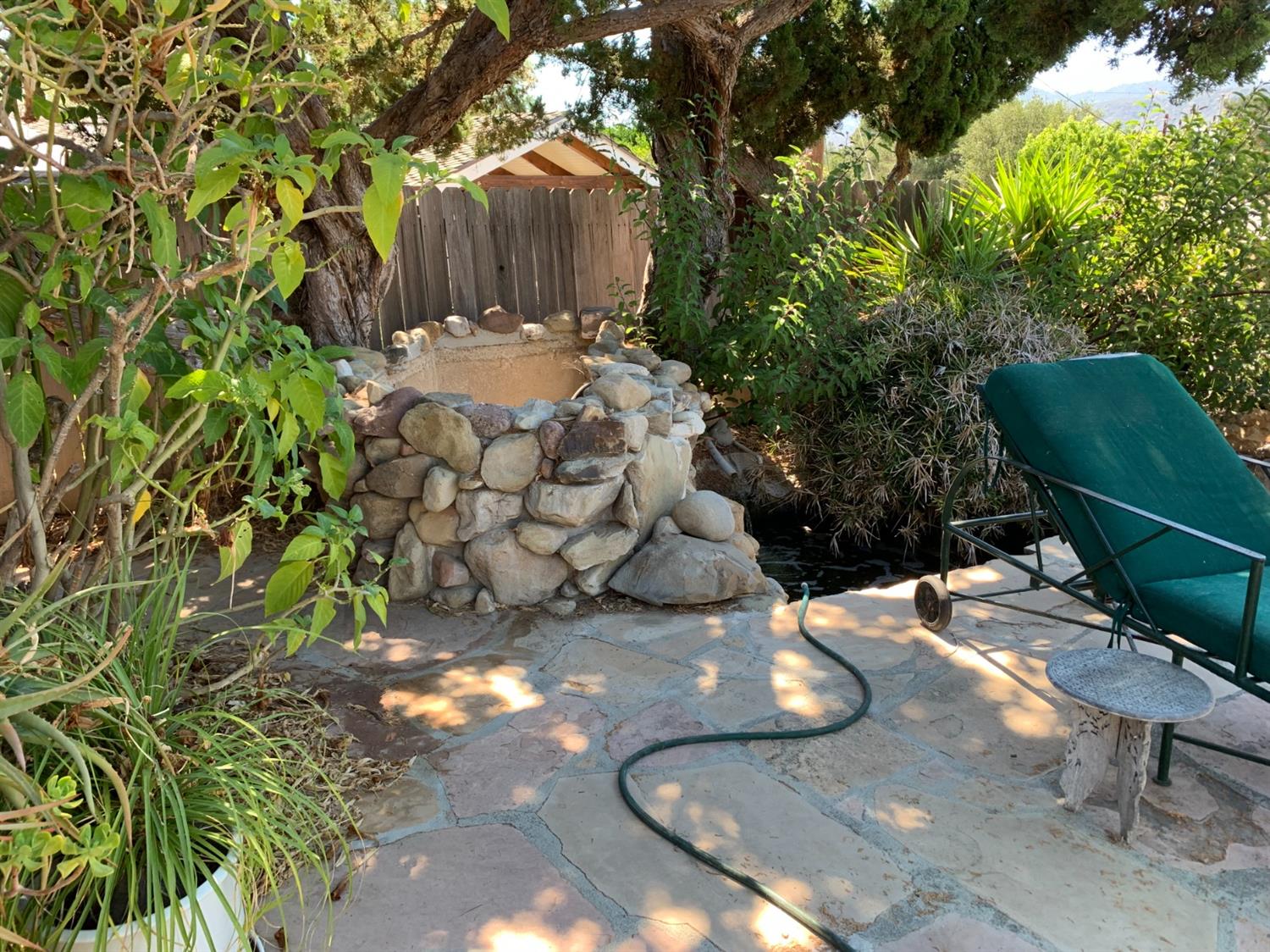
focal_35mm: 26
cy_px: 476
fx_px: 954
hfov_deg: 67.3
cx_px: 635
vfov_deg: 53.0
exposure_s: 1/121
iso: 32
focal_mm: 4.25
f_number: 1.8
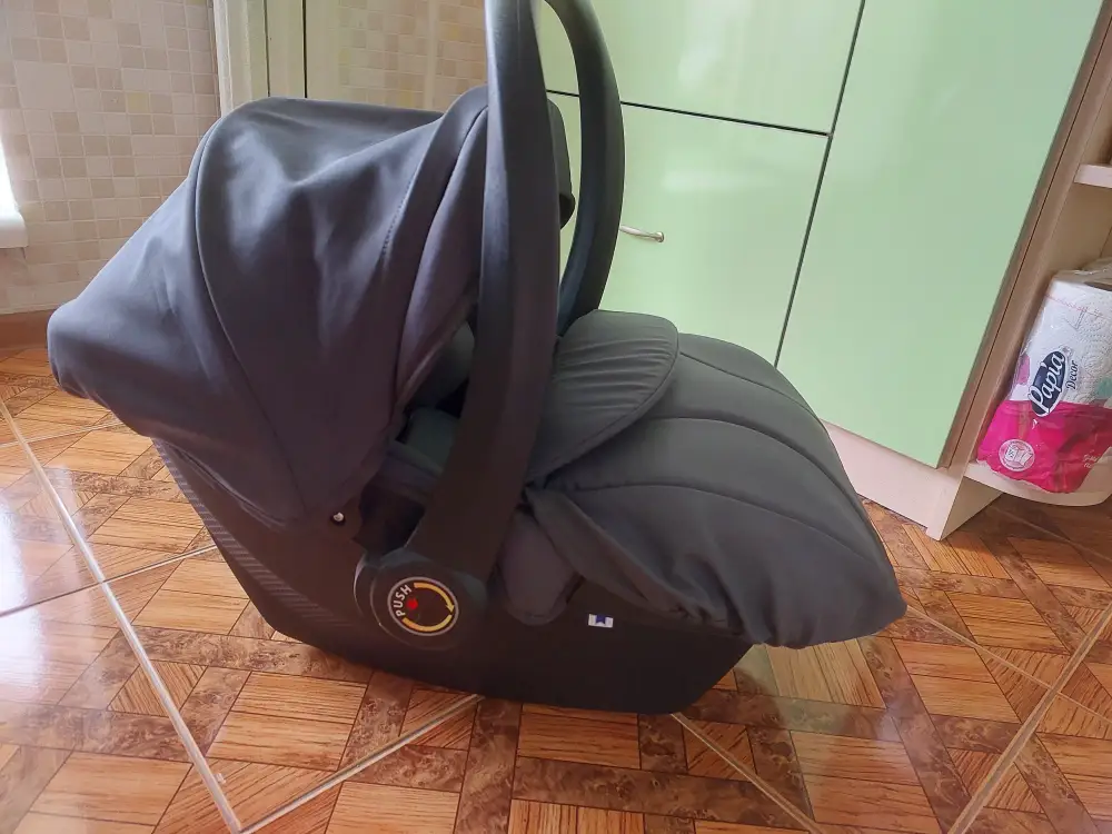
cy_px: 417
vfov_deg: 58.9
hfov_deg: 73.9
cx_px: 556
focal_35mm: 23
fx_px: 739
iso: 250
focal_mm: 5.06
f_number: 1.8
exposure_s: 1/50
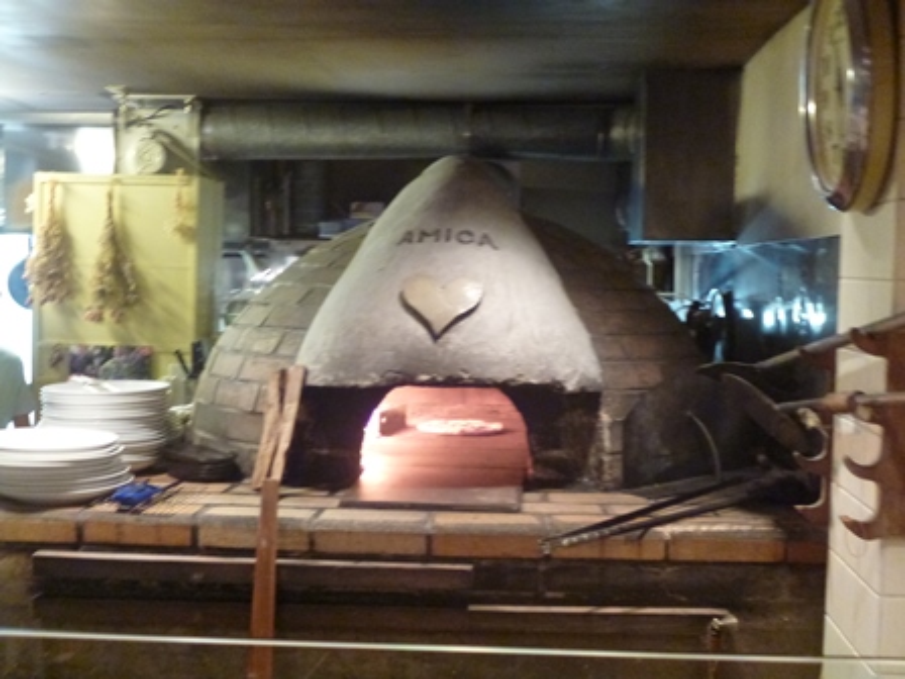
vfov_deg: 32.9
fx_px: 1150
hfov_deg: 42.9
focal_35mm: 44
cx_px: 452
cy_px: 340
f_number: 3.4
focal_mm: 7.9
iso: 800
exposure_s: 1/20
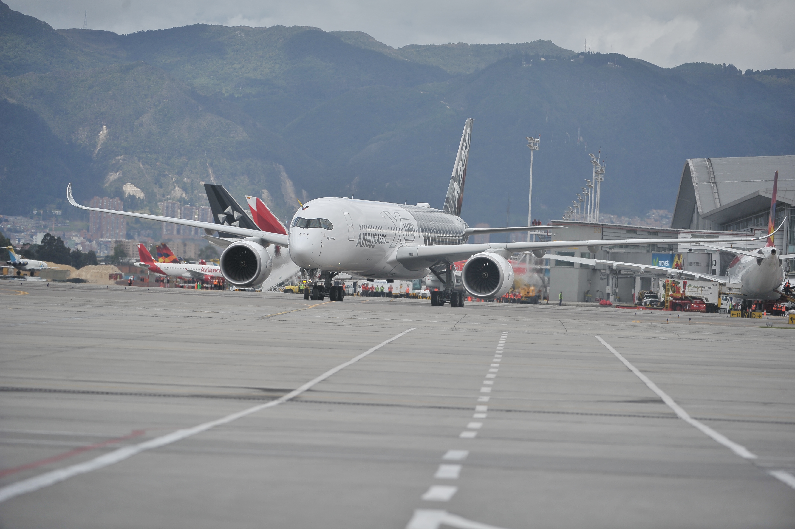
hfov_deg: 8.6
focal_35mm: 240
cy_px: 264
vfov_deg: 5.7
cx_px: 398
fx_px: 5297
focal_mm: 240
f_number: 4
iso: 200
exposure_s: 1/2500
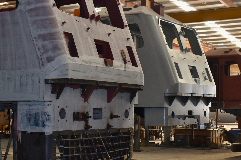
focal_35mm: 77
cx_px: 115
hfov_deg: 26.3
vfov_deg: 17.7
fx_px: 515
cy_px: 58
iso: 800
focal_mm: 30
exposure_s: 1/100
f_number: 5
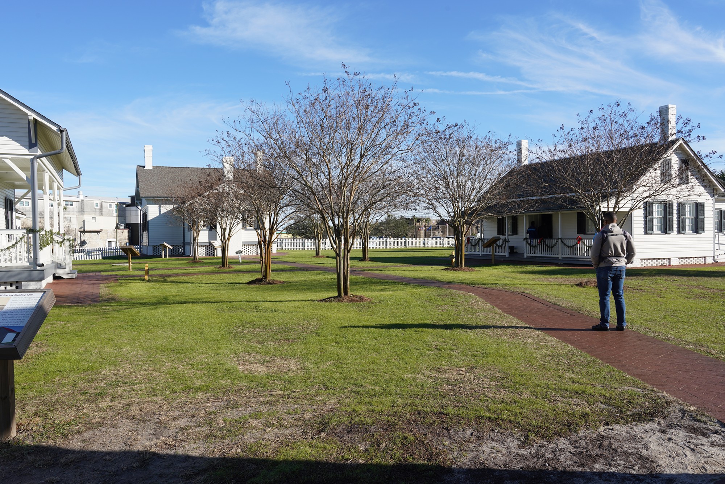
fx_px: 564
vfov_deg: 46.4
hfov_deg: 65.5
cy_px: 242
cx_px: 362
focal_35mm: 28
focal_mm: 28
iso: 100
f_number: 13
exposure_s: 1/100
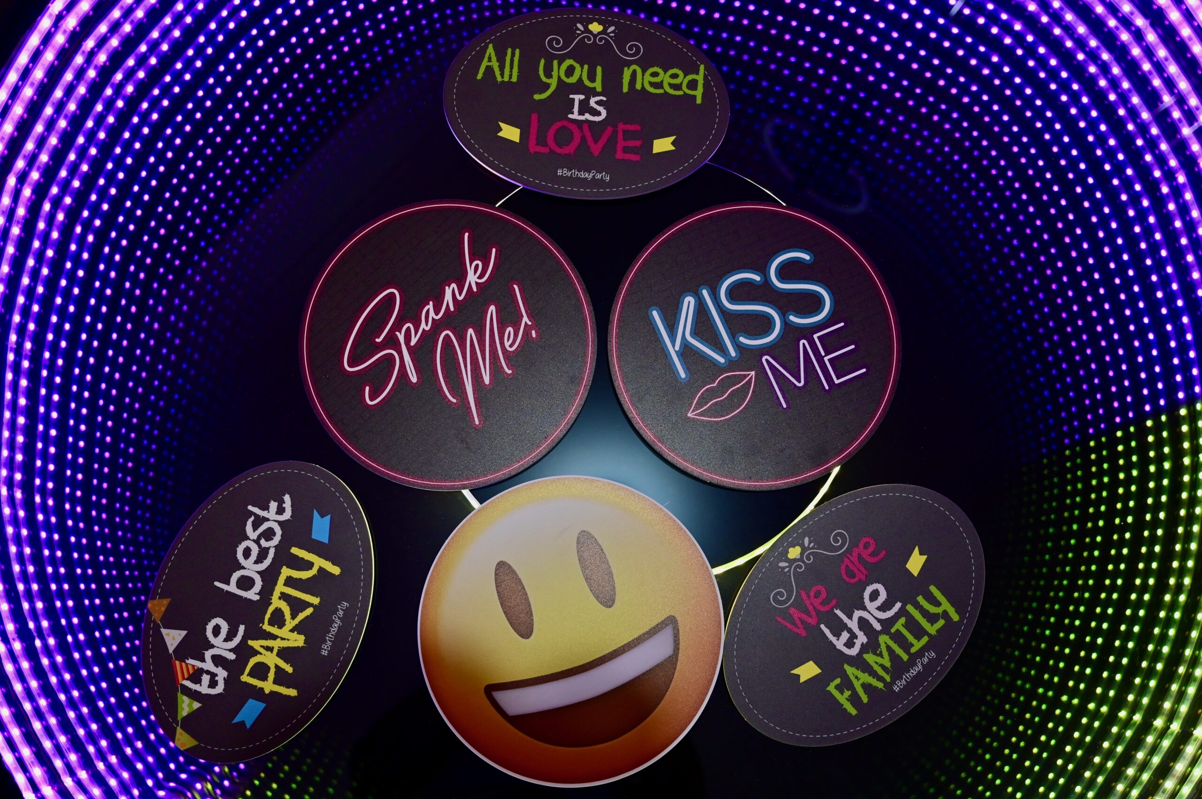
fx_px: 1201
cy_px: 400
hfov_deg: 53.2
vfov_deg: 36.8
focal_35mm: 36
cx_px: 601
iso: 1600
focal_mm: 36
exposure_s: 1/100
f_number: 4
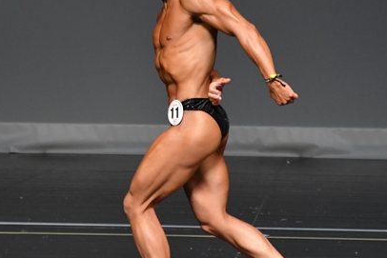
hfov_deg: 2.9
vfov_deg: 1.9
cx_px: 213
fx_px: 7689
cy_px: 92
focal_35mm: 715
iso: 2500
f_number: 5.6
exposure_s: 1/400
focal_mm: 250
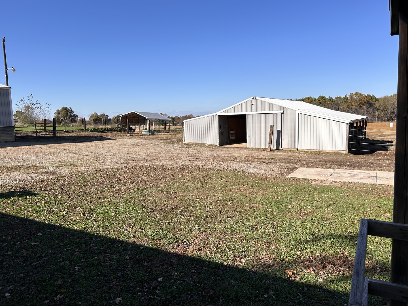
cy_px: 153
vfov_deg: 53.1
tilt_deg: -5.4
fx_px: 306
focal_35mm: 26
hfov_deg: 67.3
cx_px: 204
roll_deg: +1.7
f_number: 1.5
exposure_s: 1/4630
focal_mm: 5.7
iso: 50
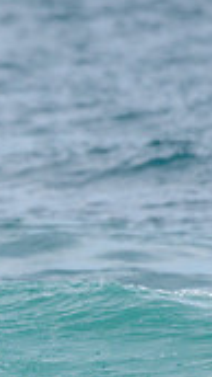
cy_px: 283
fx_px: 16816
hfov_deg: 0.7
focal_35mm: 1686
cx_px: -224
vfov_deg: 1.3
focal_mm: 390
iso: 180
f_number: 5.6
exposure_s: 1/2000
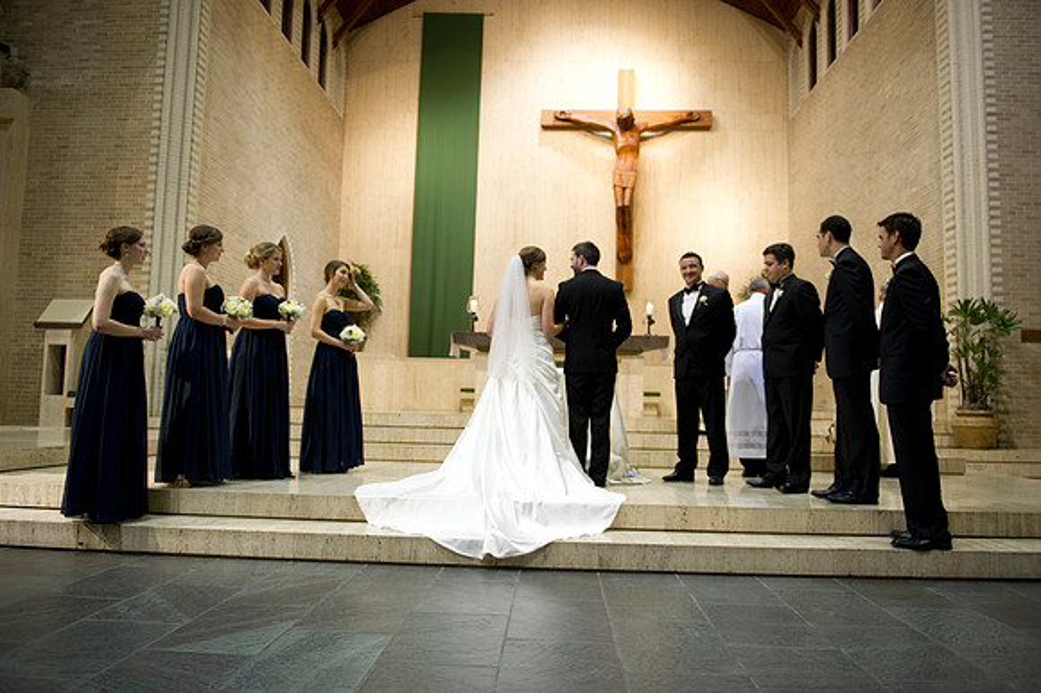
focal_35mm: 26
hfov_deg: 69.4
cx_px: 520
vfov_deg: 49.5
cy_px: 346
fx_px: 751
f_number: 2.8
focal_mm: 26
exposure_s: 1/60
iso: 1250
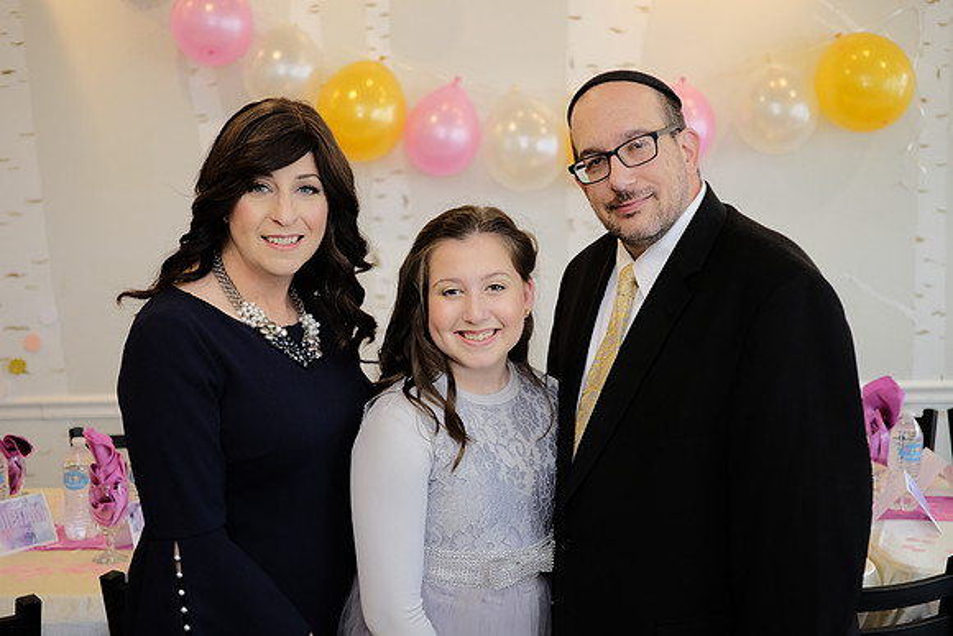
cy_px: 318
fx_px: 1271
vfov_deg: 28.1
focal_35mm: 48
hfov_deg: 41.1
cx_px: 476
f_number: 1.8
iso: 640
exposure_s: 1/180
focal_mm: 32
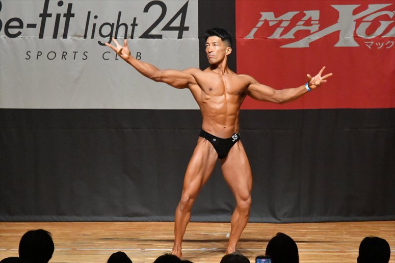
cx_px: 198
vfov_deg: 4.8
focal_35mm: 285
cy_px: 132
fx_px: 3126
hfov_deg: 7.2
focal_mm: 190
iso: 12800
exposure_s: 1/400
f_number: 5.6
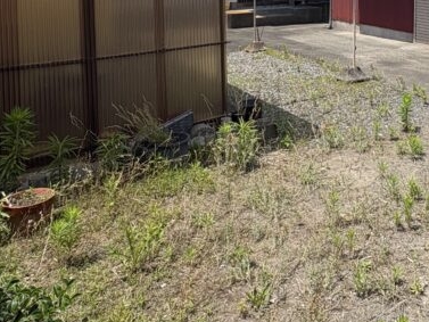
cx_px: 321
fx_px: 471
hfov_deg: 47.2
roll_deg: +0.6
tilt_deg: -2.4
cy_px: -18
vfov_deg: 33.6
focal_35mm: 38
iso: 40
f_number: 2.2
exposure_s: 1/1477
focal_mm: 2.22
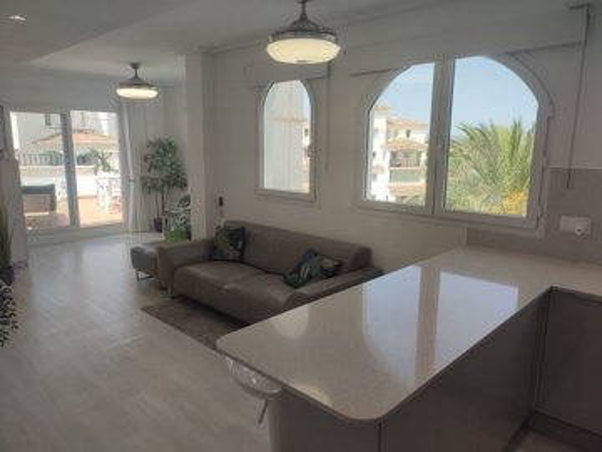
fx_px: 435
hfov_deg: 69.4
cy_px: 226
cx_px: 301
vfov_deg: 54.9
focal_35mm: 25
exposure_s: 1/394
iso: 50
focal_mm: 6.04
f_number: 1.9
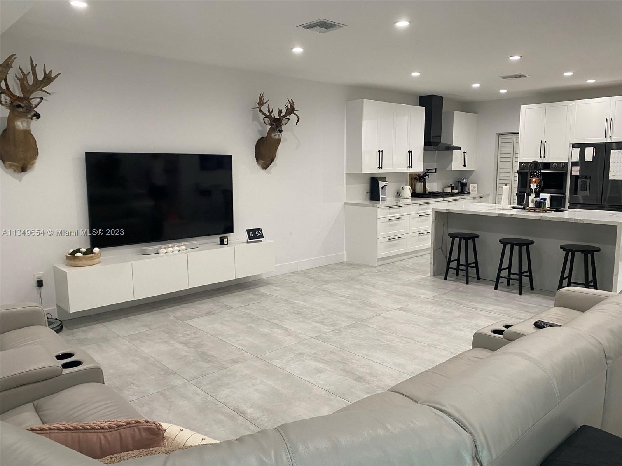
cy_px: 233
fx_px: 467
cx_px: 311
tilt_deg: -7.5
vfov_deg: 53.1
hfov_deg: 67.3
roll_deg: -0.2
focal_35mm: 26
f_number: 1.8
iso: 125
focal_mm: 4.25
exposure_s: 1/60
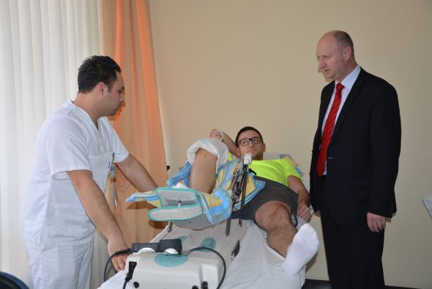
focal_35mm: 51
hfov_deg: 38.9
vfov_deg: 26.5
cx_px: 216
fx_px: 612
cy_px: 144
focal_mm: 34
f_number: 4.2
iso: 320
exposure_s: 1/100
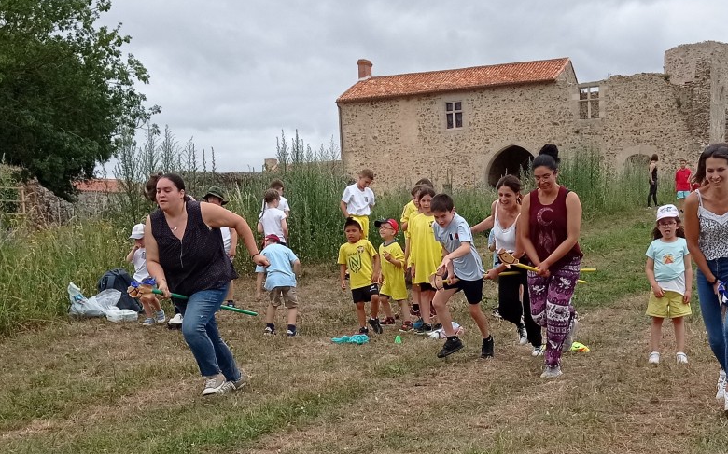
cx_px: 417
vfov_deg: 20.9
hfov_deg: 33.4
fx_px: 1210
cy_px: 391
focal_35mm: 61
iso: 106
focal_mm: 4.74
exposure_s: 1/1996
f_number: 1.79
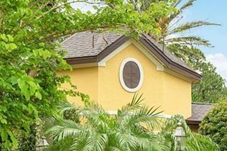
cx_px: 205
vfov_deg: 17.0
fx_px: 504
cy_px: 99
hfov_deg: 24.6
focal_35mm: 80
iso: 100
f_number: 5.6
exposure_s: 1/80
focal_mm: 16
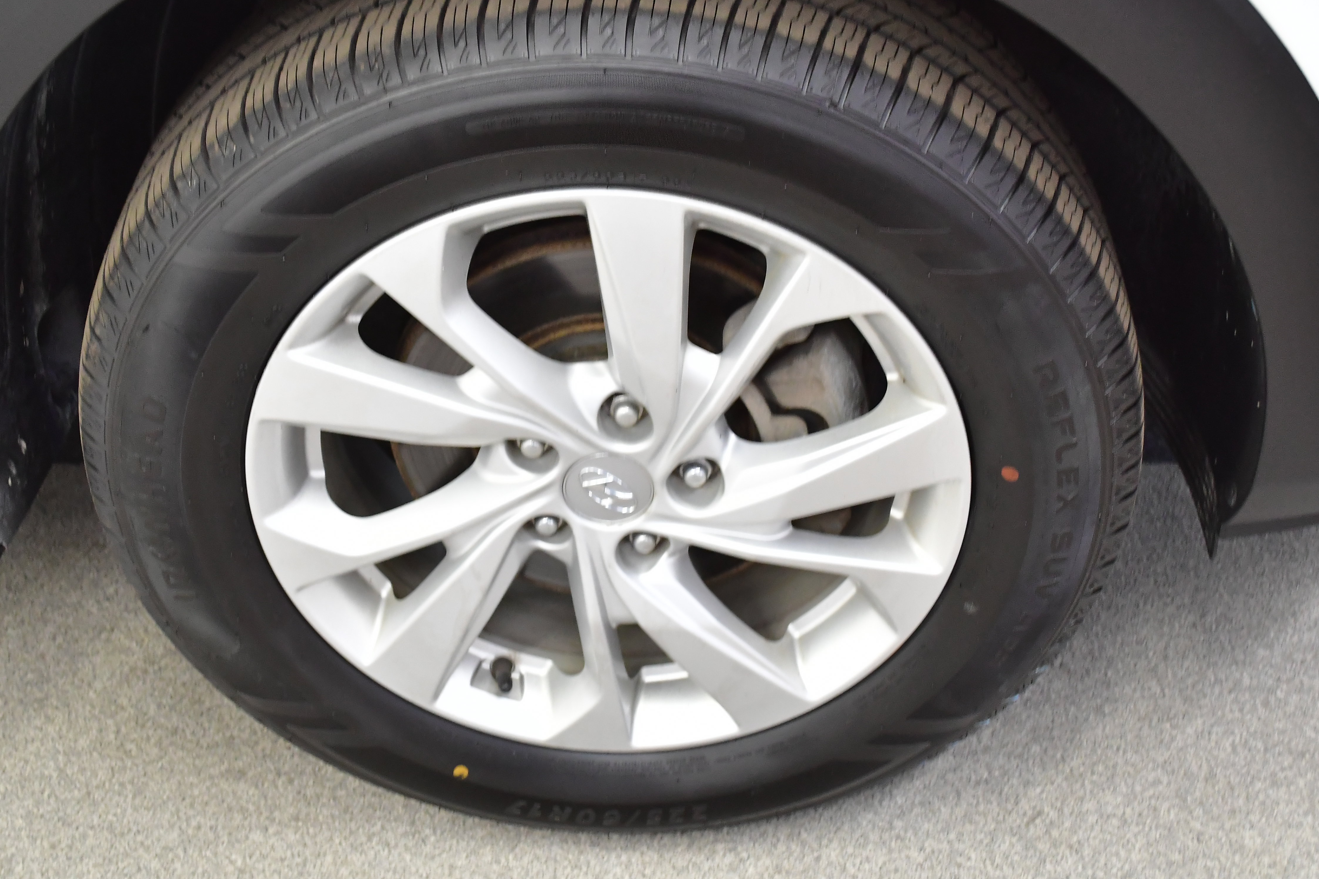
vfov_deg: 24.2
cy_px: 390
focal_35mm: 56
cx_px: 678
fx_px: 2052
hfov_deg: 35.6
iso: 2000
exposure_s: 1/40
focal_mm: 30
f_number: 5.6
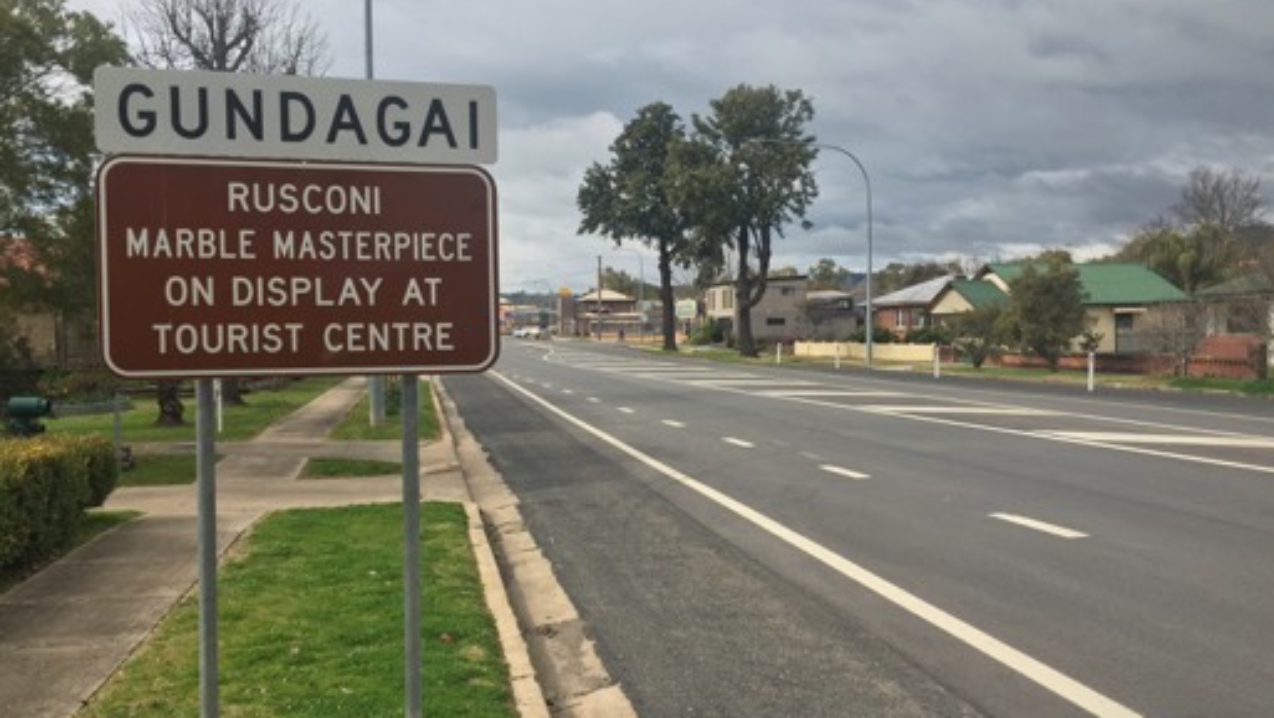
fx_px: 1081
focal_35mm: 32
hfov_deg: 61.0
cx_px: 636
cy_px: 388
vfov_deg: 36.7
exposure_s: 1/1647
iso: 32
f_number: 2.2
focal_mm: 4.15
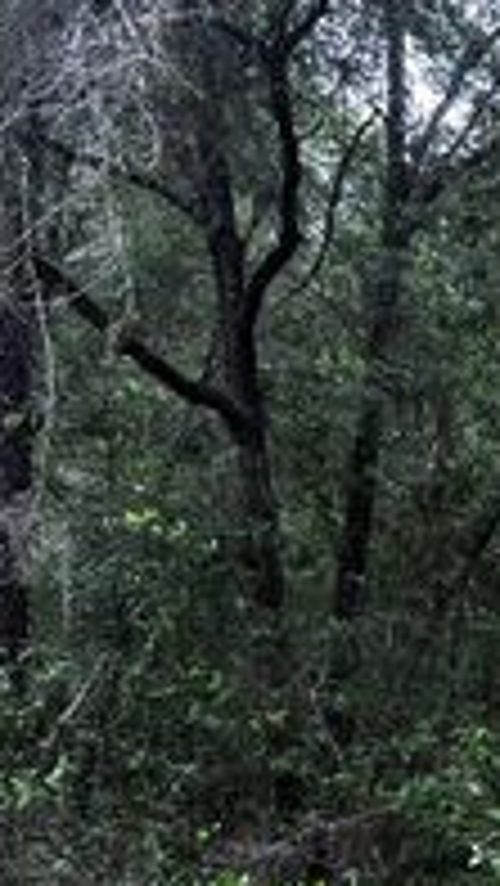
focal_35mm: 72
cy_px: 735
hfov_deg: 13.9
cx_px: 1036
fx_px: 1695
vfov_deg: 28.6
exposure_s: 1/347
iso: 50
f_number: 1.5
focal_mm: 5.7
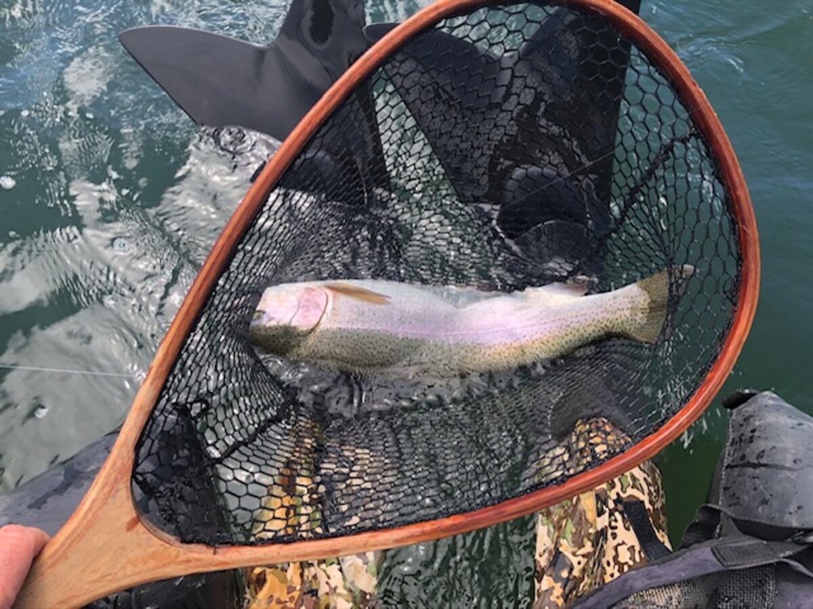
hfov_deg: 63.4
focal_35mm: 28
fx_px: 658
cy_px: 304
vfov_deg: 49.7
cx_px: 406
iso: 20
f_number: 1.8
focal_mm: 3.99
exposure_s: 1/592
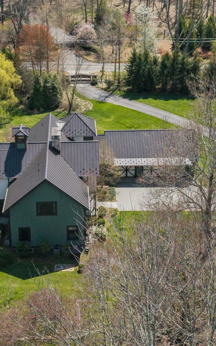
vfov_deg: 32.7
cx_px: 85
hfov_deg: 20.9
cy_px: 115
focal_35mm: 62
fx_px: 584
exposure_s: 1/6400
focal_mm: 8.7
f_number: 1.8
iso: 200
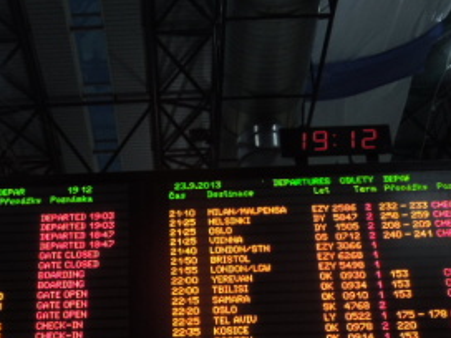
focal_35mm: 57
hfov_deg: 33.5
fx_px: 743
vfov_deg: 25.0
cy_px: 294
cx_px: 149
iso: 125
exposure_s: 1/30
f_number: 3.6
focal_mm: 5.6
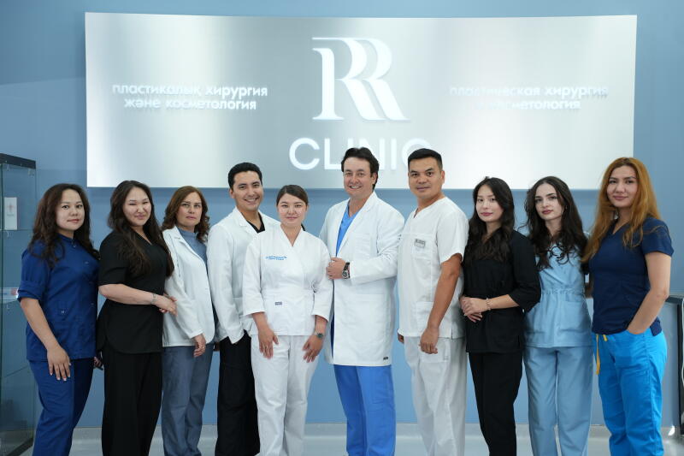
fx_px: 912
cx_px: 342
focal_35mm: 48
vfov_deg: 28.1
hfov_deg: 41.1
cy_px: 228
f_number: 2.8
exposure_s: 1/100
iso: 250
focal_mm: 48
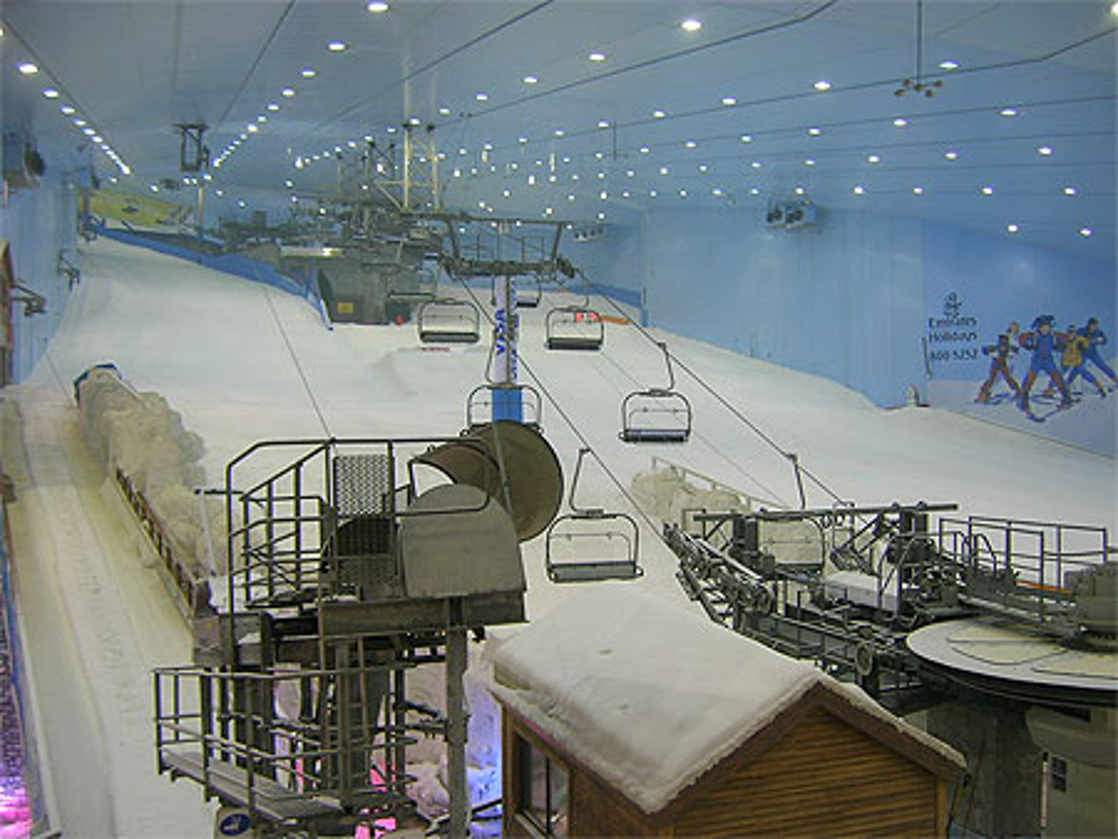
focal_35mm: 34
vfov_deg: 41.8
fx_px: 1099
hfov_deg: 53.9
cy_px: 420
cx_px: 559
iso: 50
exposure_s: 1/5.3
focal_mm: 5.7
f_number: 2.9
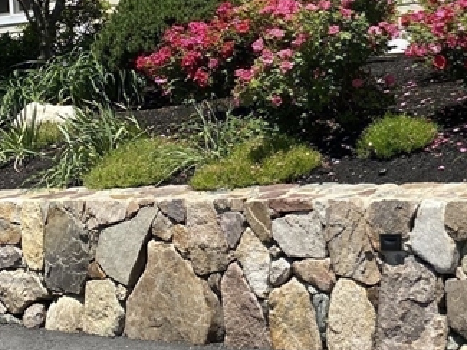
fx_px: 1107
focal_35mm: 82
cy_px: -7
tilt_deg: +1.5
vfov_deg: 17.5
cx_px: 440
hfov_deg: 23.1
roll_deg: +4.7
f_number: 1.8
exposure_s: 1/2571
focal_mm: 4.25
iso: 32
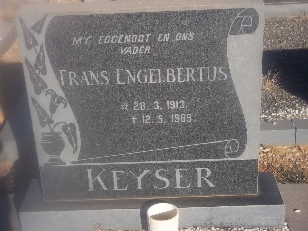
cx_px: 154
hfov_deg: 31.2
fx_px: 552
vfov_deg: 23.7
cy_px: 116
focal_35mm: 62
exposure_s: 1/800
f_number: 4.1
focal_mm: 11
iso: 80
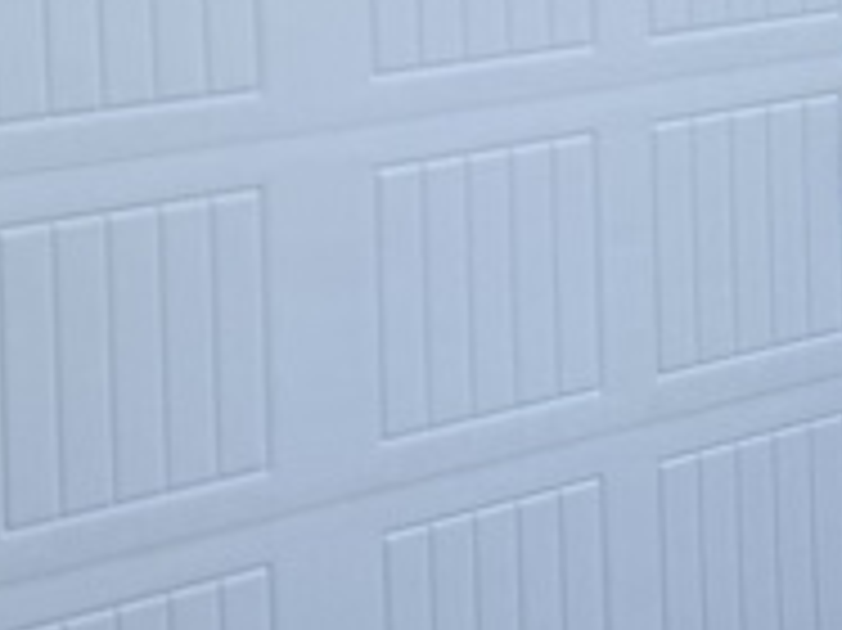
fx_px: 1872
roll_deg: +1.8
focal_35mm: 77
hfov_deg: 21.7
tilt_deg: +0.5
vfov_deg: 17.2
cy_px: -315
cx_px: -369
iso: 80
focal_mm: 6.76
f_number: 1.78
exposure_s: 1/1855
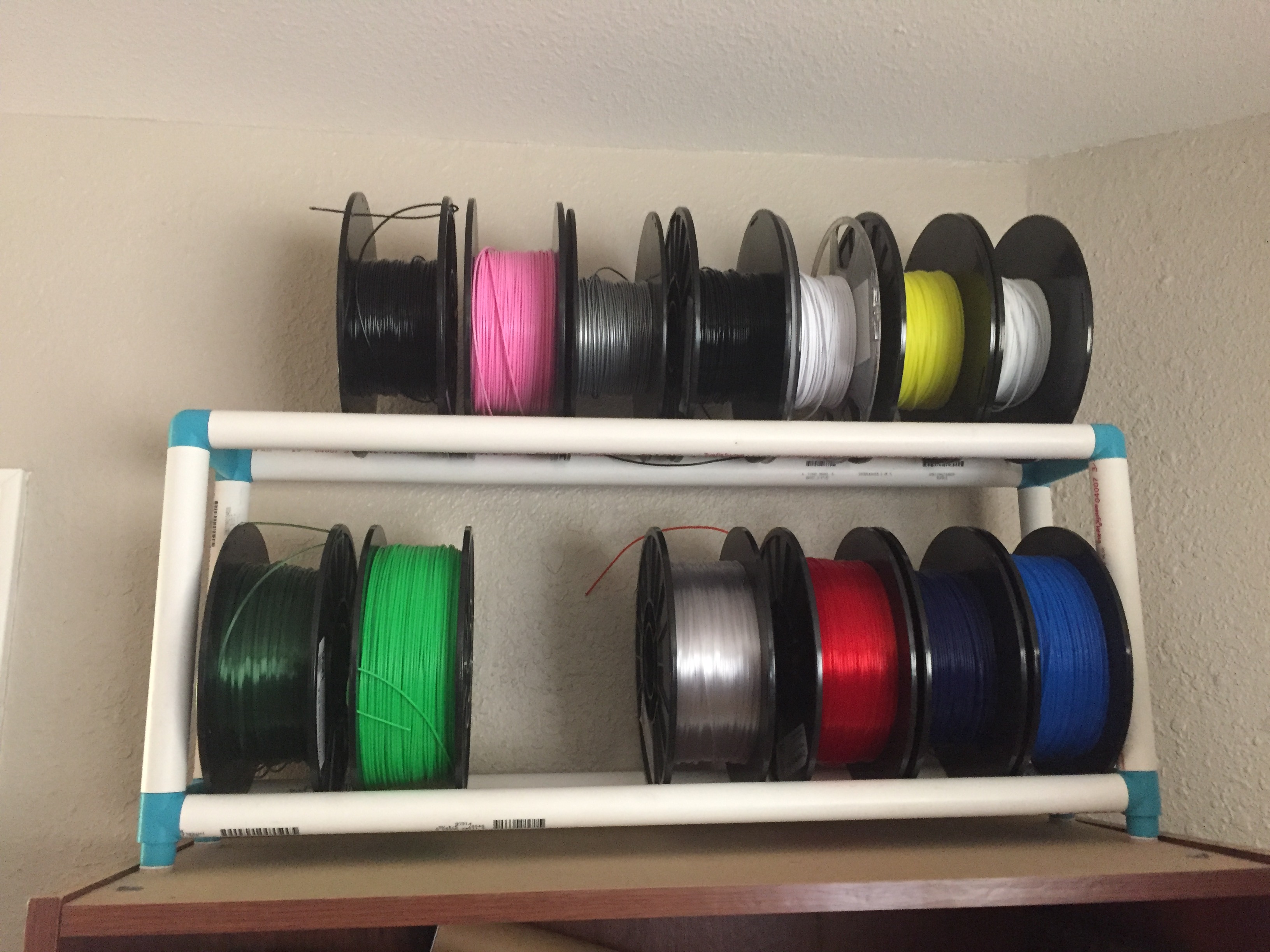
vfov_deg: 48.2
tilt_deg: +10.2
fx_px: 1064
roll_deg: -0.1
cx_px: 635
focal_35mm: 29
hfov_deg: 61.7
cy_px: 476
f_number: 2.2
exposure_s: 1/20
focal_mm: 4.15
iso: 250
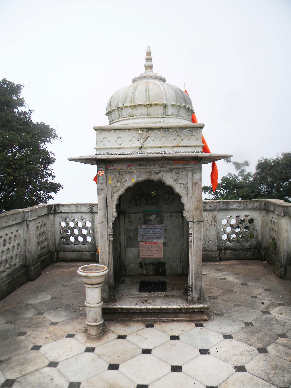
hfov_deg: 49.7
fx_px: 314
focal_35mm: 28
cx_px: 146
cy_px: 194
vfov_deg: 63.4
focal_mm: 5
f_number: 3.5
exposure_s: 1/395
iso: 80
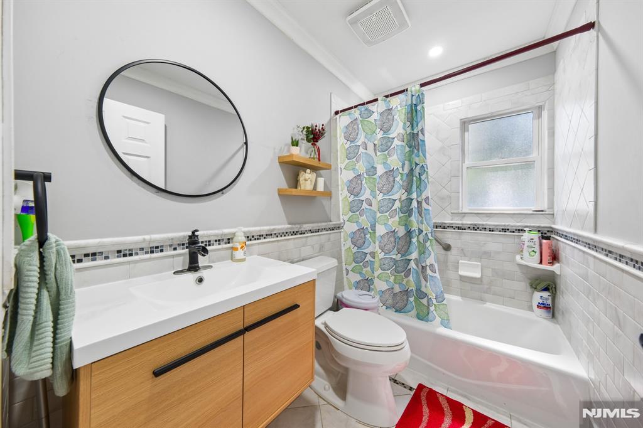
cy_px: 214
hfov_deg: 112.6
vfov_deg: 90.0
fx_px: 214
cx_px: 322
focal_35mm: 12
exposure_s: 1/6
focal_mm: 8
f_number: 5.6
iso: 125
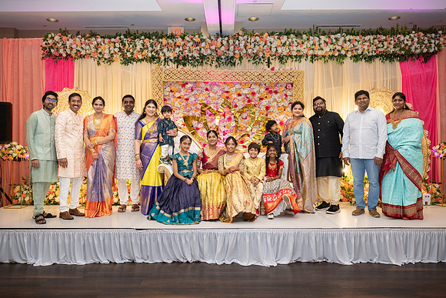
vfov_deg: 45.6
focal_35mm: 29
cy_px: 149
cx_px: 223
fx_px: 354
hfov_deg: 64.4
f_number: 4.5
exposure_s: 1/160
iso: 1600
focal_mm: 28.5
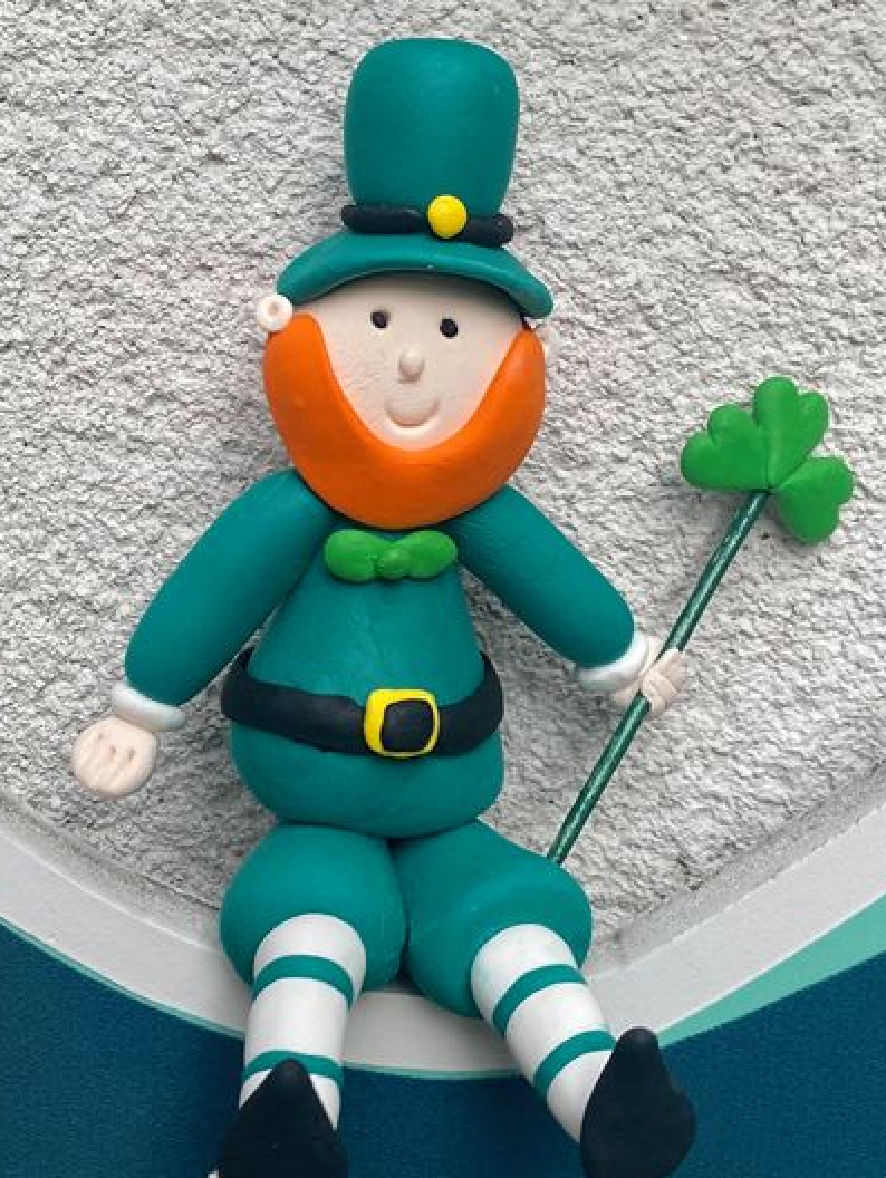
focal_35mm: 32
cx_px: 446
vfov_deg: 56.6
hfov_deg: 44.2
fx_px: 1090
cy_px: 672
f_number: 1.8
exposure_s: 1/662
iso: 32
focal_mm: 4.25
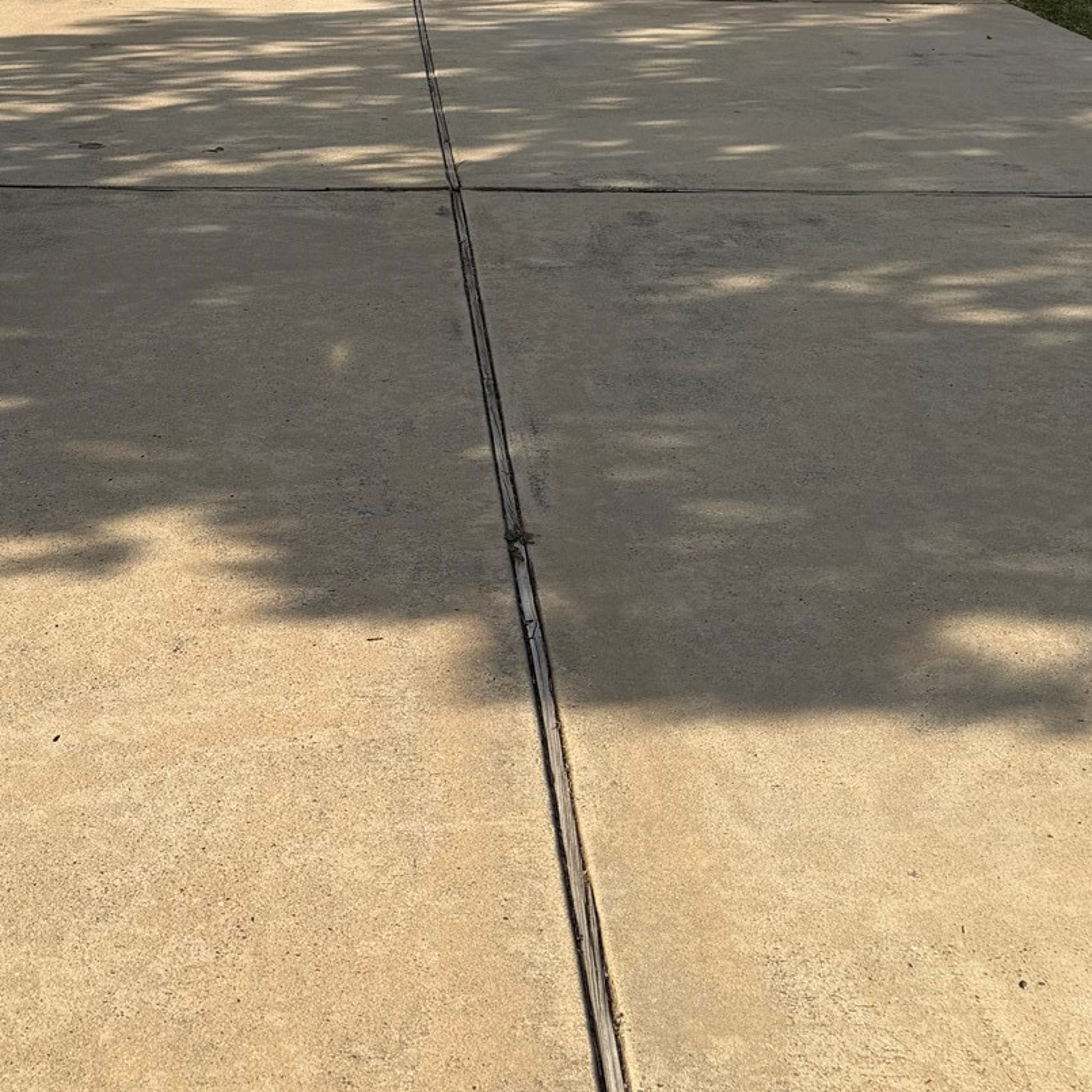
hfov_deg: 31.4
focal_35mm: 54
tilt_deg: -6.3
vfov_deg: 29.8
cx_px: 376
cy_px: 31
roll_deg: -0.6
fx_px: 1927
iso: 80
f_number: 1.78
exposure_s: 1/5319
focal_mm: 6.76
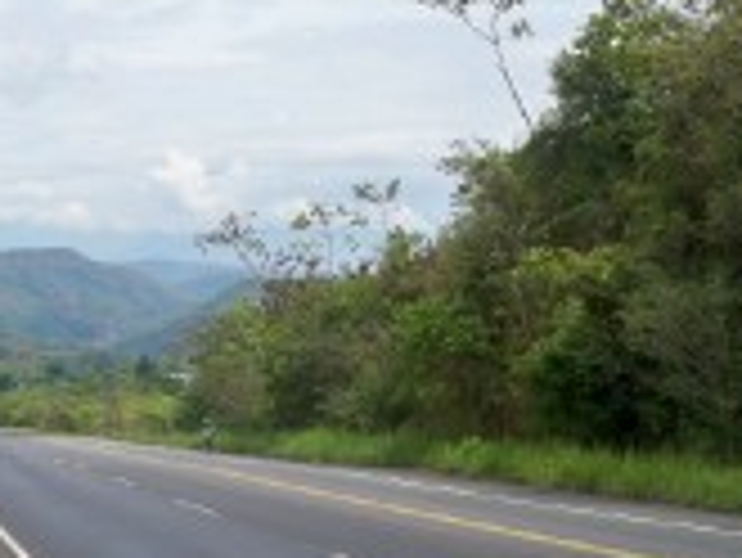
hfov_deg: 22.4
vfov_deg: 17.4
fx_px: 1823
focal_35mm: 85
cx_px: 54
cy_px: 238
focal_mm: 6.3
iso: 64
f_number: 4.7
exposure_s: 1/400
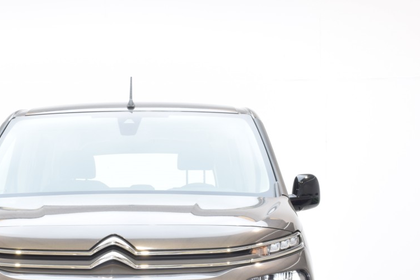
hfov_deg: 24.0
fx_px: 980
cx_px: 127
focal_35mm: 84
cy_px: 249
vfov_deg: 16.1
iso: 100
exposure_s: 1
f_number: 16
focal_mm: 28
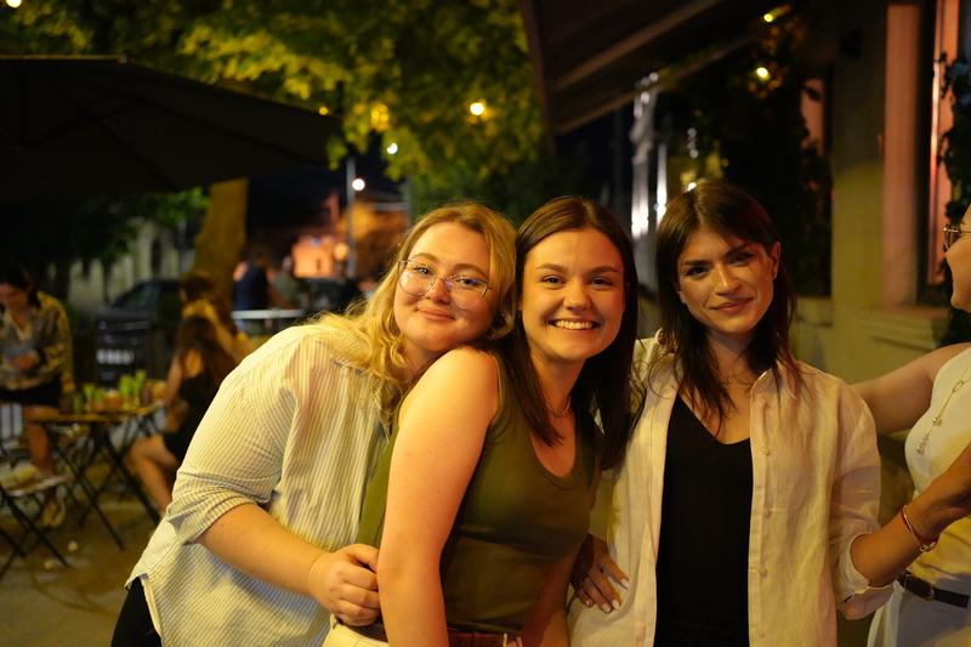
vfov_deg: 37.8
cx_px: 486
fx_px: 944
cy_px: 324
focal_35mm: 35
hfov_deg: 54.4
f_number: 2.8
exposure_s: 1/160
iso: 12800
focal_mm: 35
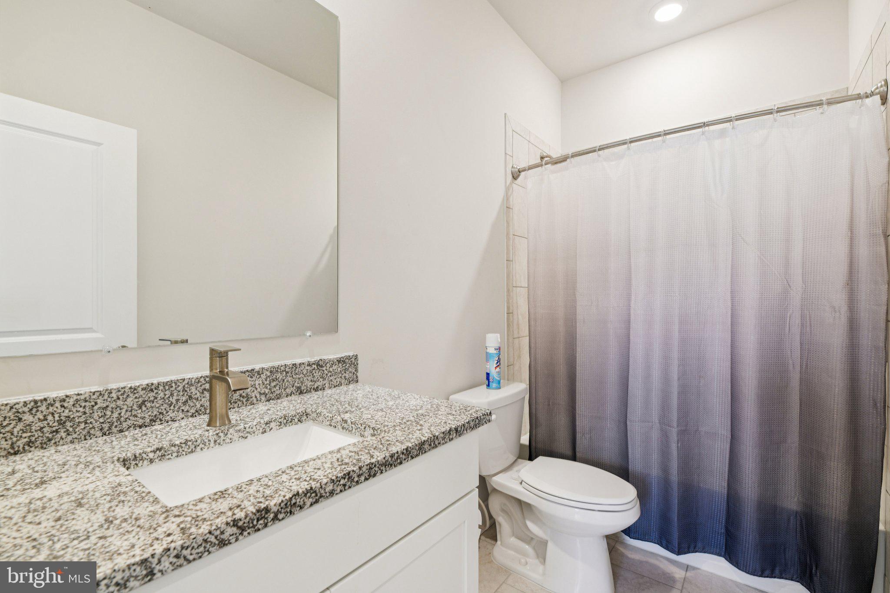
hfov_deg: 96.7
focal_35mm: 16
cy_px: 296
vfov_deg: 73.7
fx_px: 395
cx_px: 445
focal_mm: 16
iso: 400
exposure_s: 1/10
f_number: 8
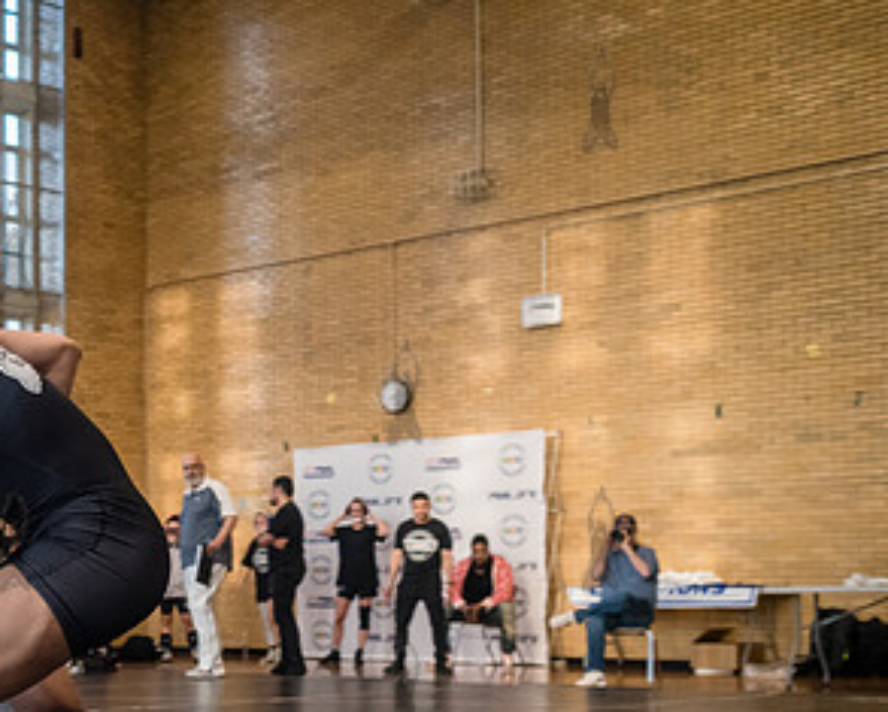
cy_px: 538
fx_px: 1736
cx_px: 12
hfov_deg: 27.2
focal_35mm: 66
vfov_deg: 22.9
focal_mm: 35
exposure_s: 1/320
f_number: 4
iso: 3200
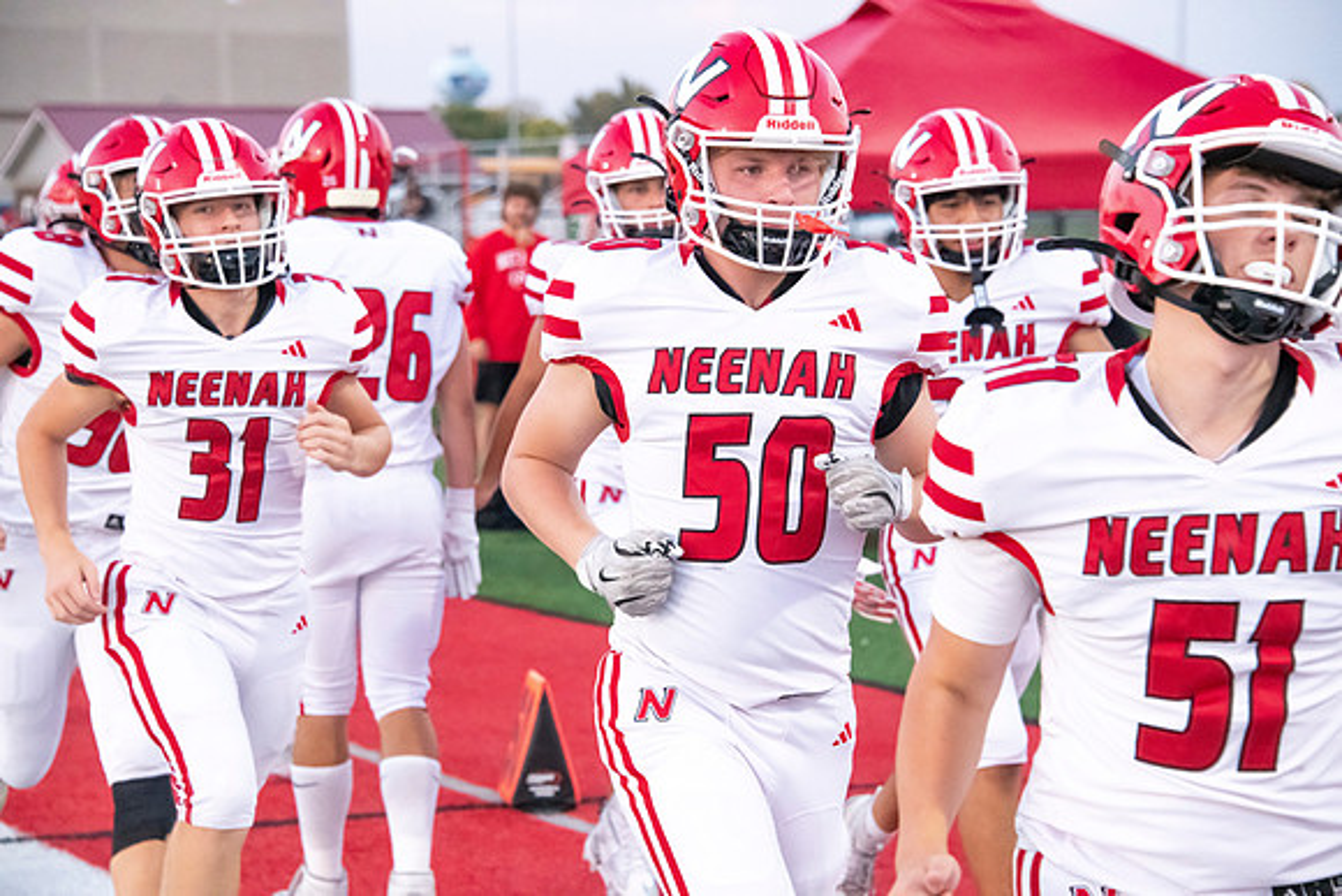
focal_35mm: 135
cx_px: 671
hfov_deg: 15.2
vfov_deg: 10.2
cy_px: 448
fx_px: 5033
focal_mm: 135
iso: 10000
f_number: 7.1
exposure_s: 1/800
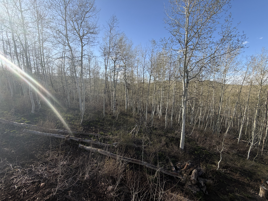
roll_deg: -0.9
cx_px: 134
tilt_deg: -6.5
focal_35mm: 14
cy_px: 100
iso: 32
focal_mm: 2.22
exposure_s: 1/770
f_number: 2.2
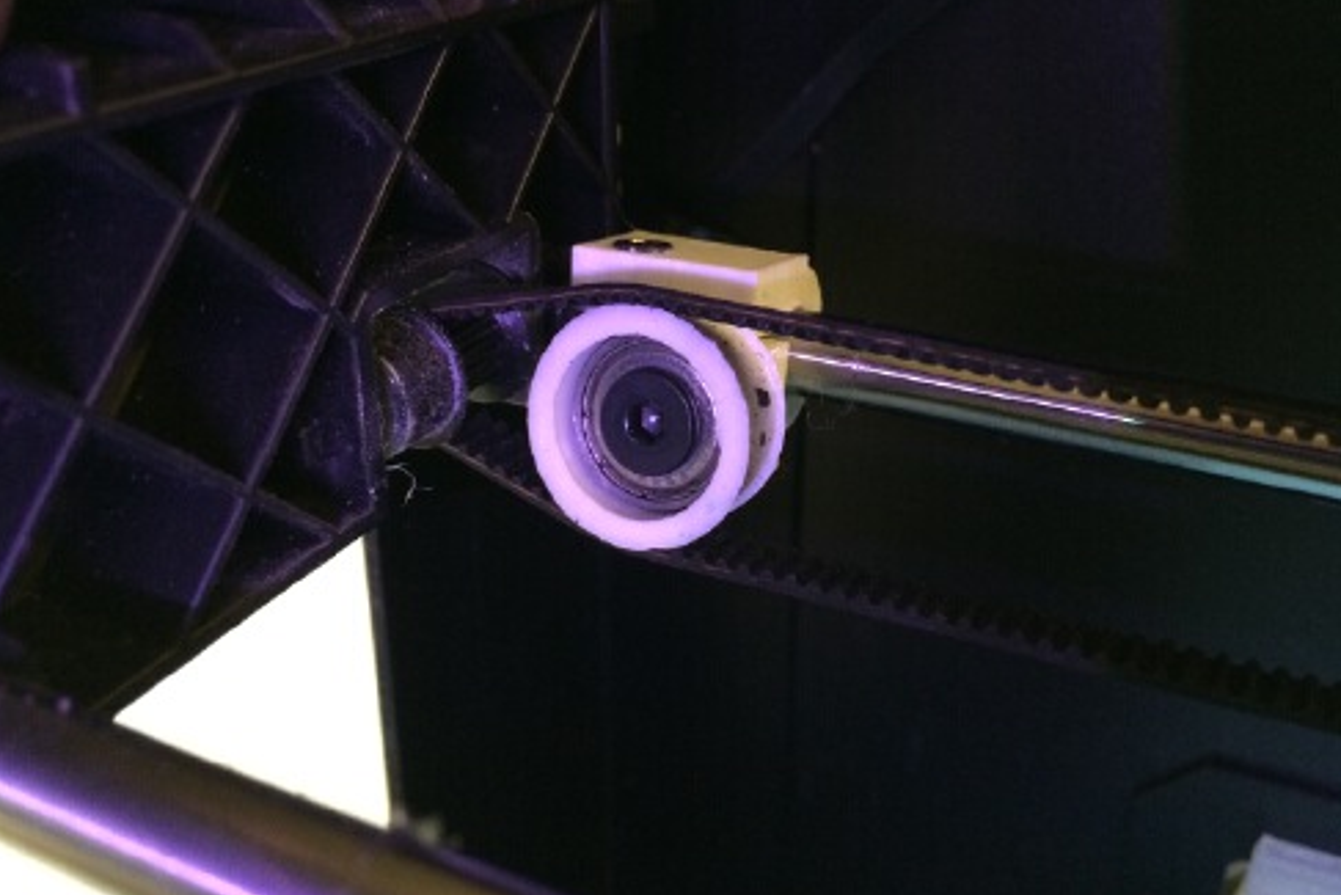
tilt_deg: -23.1
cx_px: 712
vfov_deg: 39.8
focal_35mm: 33
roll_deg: -0.2
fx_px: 1230
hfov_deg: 57.2
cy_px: 352
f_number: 2.2
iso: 320
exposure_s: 1/24
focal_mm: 4.15
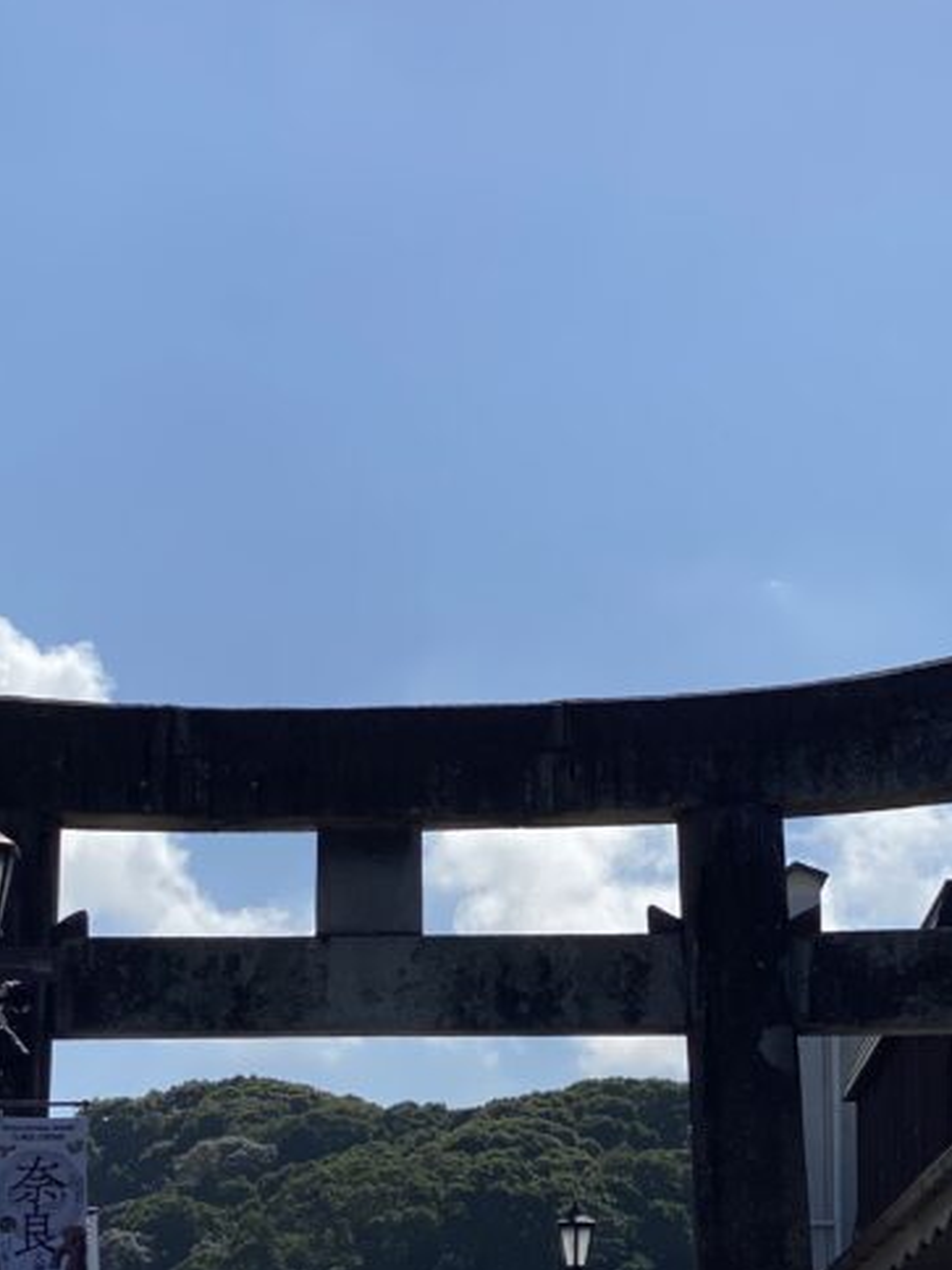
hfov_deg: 13.5
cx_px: 414
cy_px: 1244
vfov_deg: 17.5
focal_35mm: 110
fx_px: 4034
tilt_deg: +7.8
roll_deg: +0.0
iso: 25
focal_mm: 6
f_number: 2
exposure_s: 1/4348
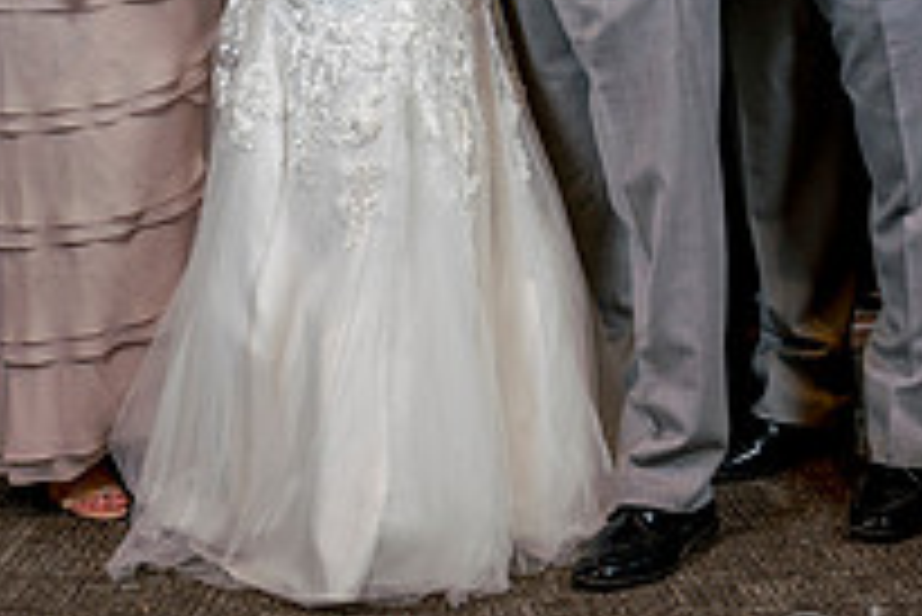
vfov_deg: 13.4
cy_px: -173
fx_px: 2537
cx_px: 535
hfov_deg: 20.6
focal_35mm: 99
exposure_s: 1/60
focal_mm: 35
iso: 250
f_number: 5.6
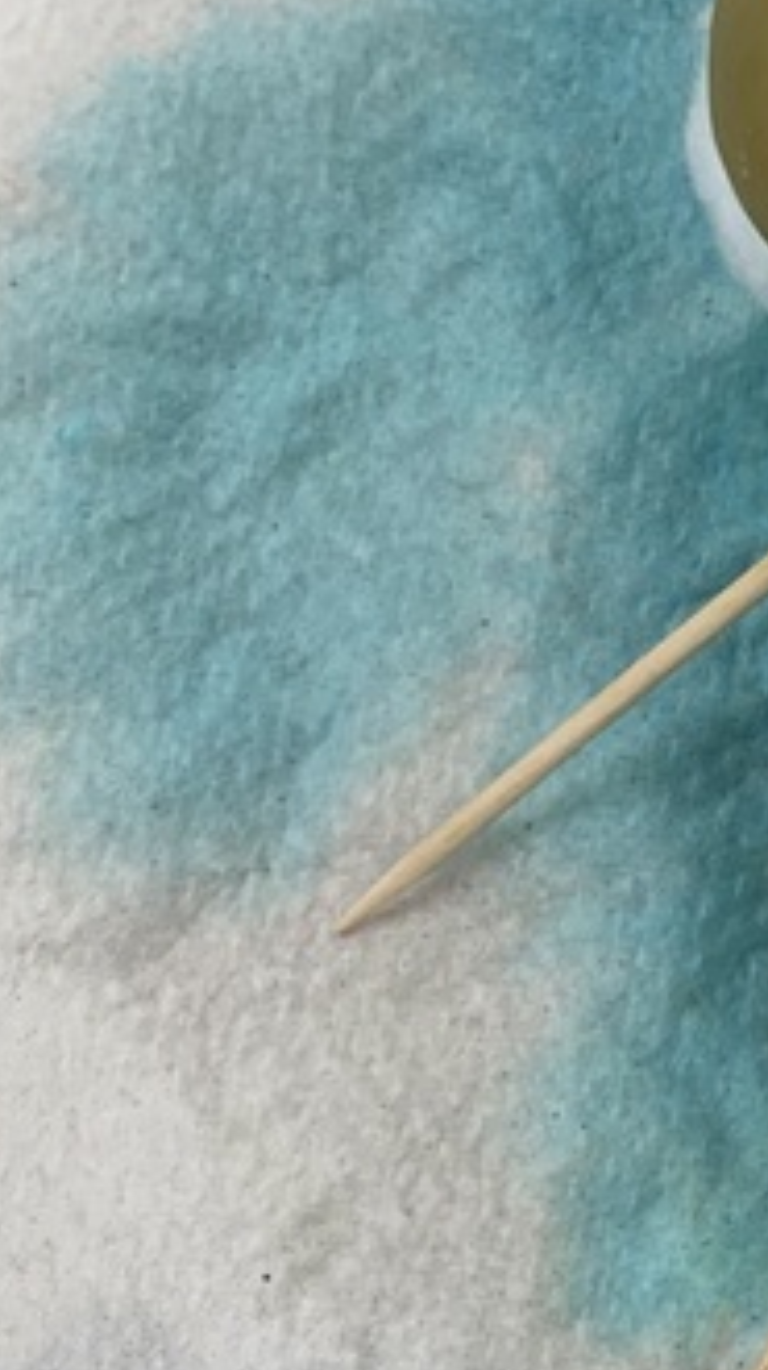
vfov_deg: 24.2
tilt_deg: -72.5
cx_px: 1299
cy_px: 760
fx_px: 3194
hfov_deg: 12.7
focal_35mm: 88
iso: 80
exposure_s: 1/120
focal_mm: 4.25
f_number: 1.8
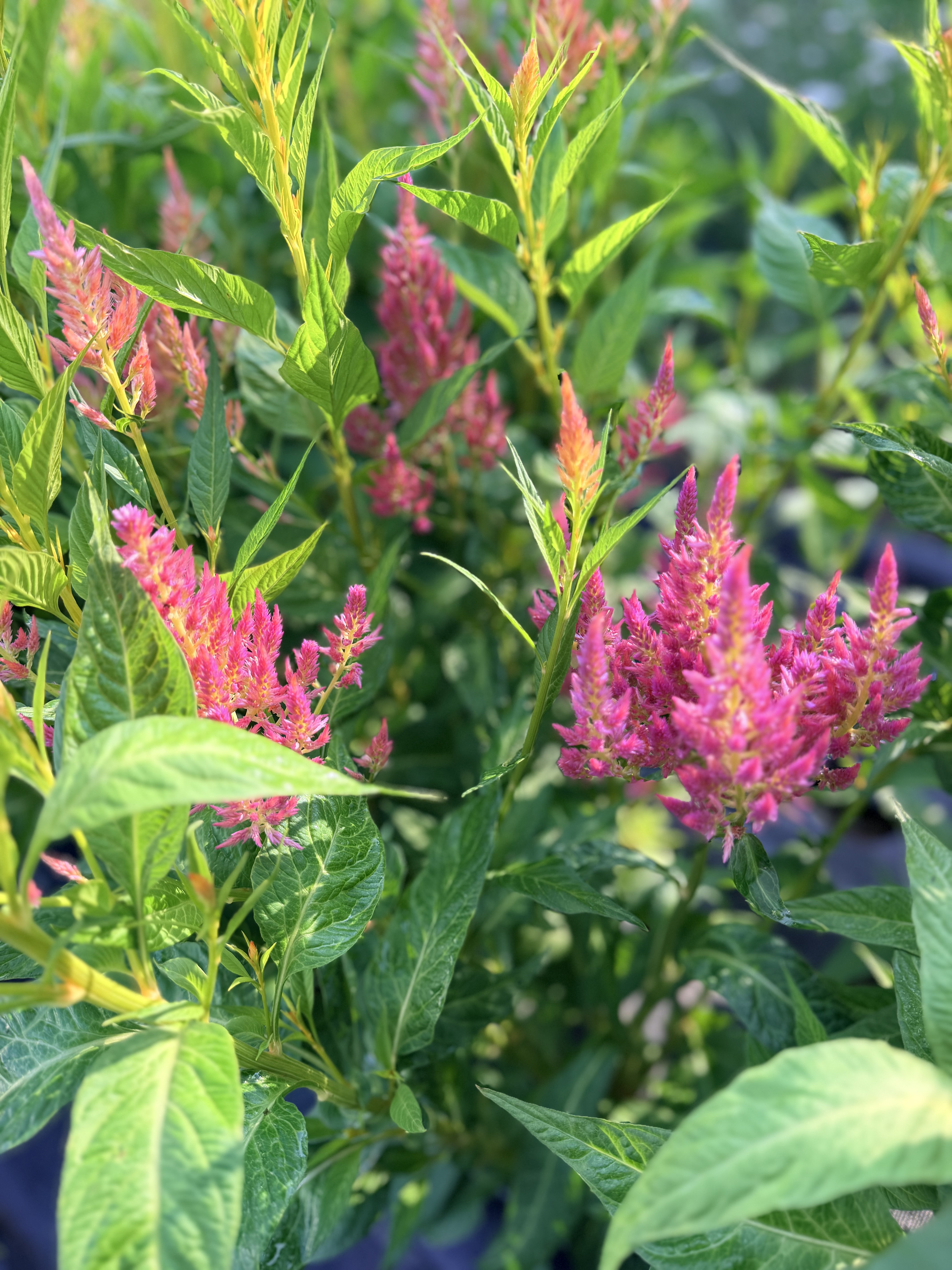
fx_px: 880
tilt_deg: -37.2
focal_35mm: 24
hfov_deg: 56.8
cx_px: 476
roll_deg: +3.2
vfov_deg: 71.6
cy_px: 635
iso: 80
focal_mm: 6.76
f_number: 1.78
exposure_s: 1/305
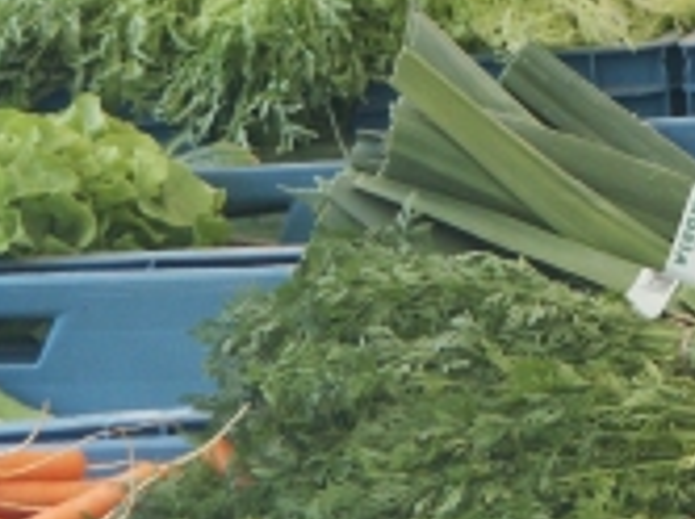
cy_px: -15
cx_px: 1001
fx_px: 7458
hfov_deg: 5.3
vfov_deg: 4.0
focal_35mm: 372
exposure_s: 1/90
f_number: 3.6
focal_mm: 22.92
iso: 160
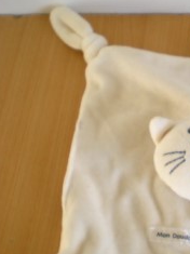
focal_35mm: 84
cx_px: 207
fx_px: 615
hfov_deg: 17.0
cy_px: 173
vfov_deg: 23.2
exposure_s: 1/70.8
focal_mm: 6.3
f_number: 3.1
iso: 64
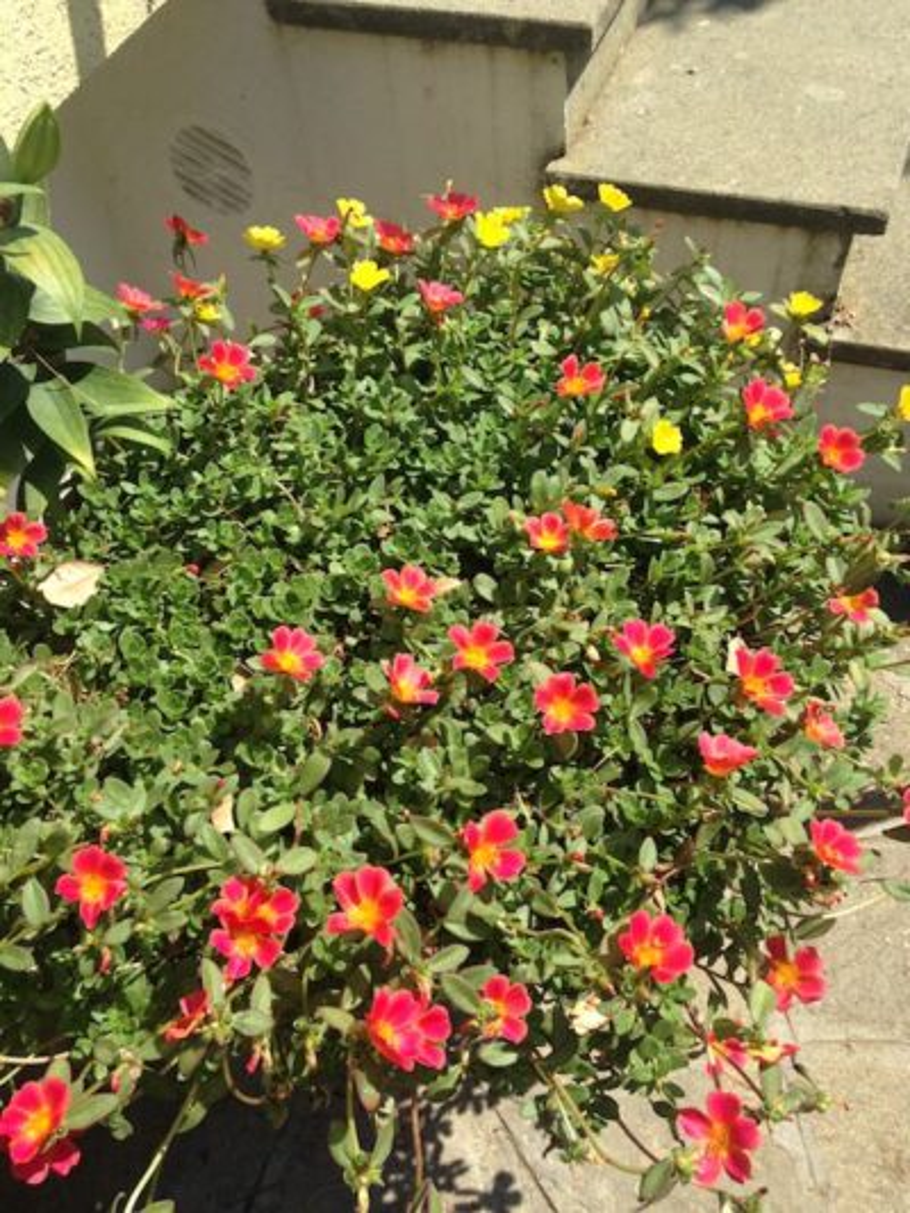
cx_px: 455
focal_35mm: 33
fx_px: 1156
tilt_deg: -52.4
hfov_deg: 43.0
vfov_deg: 55.3
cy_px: 606
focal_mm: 4.12
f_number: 2.4
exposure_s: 1/889
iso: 50
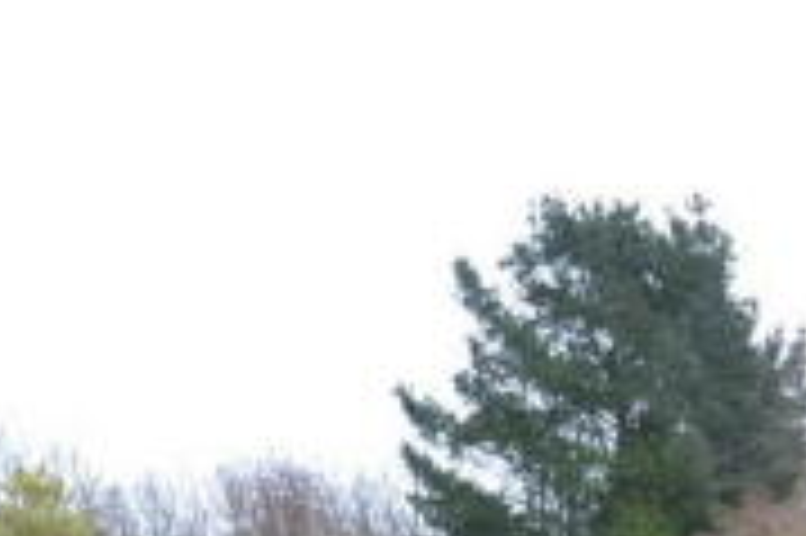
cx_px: 682
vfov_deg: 20.8
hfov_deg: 34.8
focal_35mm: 55
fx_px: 1230
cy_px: 809
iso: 360
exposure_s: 1/125
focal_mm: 10
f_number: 5.6
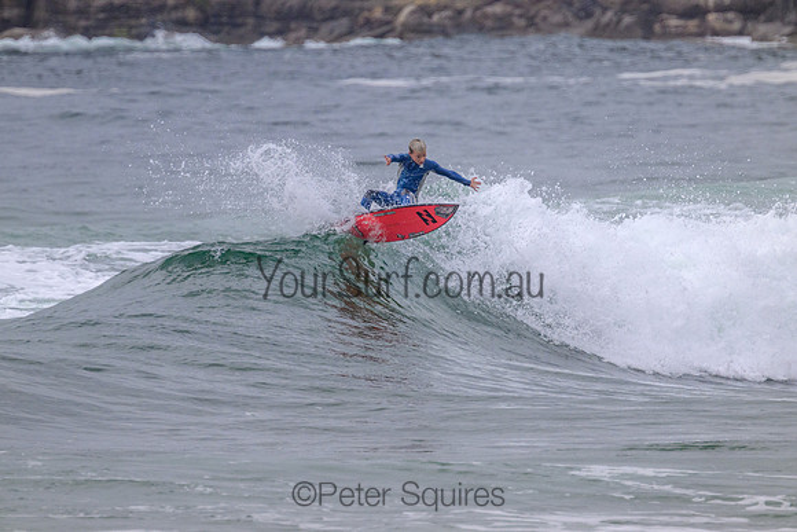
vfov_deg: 1.7
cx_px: 398
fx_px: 17714
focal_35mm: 800
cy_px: 266
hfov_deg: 2.6
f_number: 11
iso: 1400
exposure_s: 1/1600
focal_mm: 800
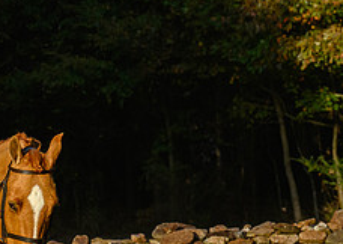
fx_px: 2946
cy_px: 268
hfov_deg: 6.6
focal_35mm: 303
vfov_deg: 4.7
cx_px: -70
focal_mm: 89
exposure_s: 1/2500
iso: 2000
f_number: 5.6
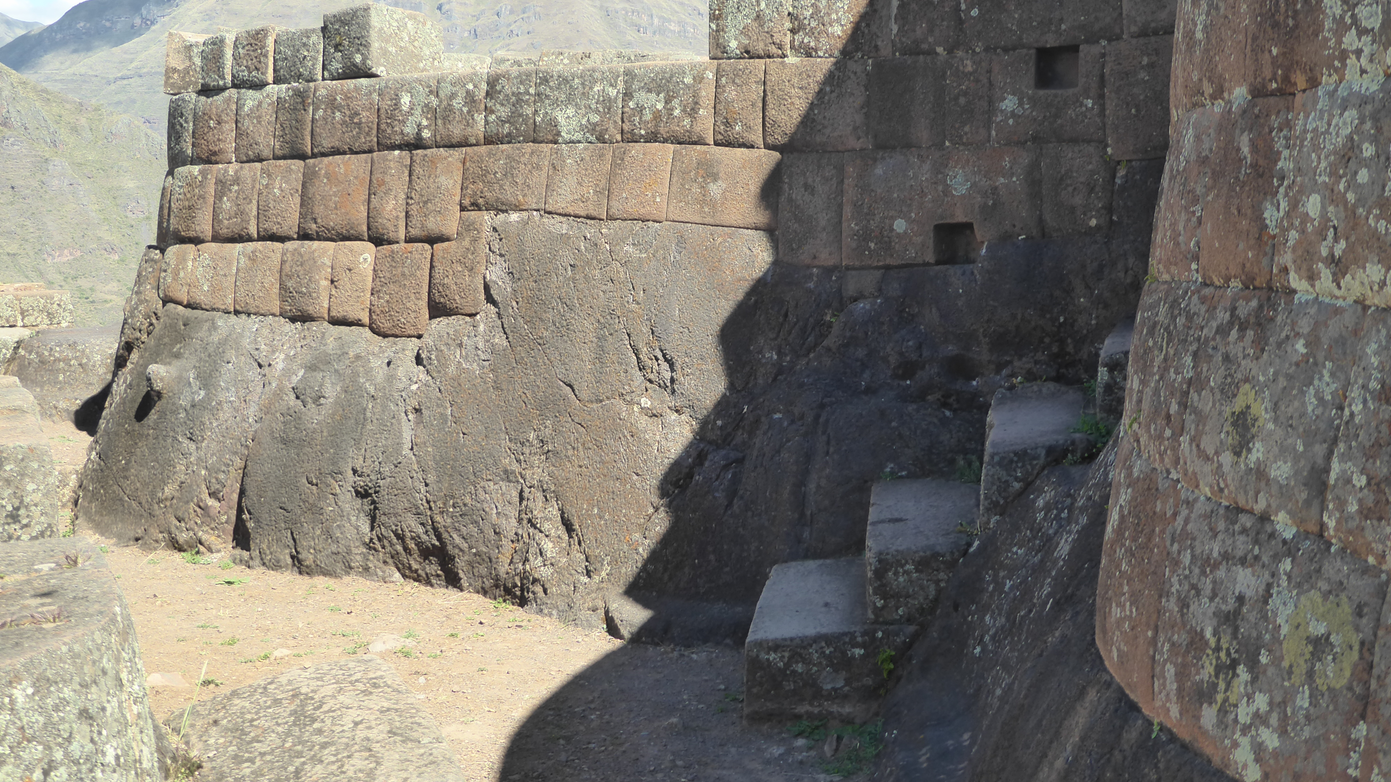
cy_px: 322
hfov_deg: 36.0
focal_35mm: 58
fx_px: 2139
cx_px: 697
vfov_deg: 20.7
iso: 160
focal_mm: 9
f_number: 4.1
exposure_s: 1/250
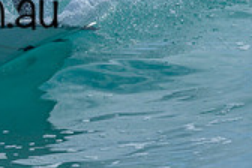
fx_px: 23924
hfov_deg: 0.6
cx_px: 3
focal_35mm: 3418
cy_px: -76
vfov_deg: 0.4
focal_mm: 800
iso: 220
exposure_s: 1/2000
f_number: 6.3
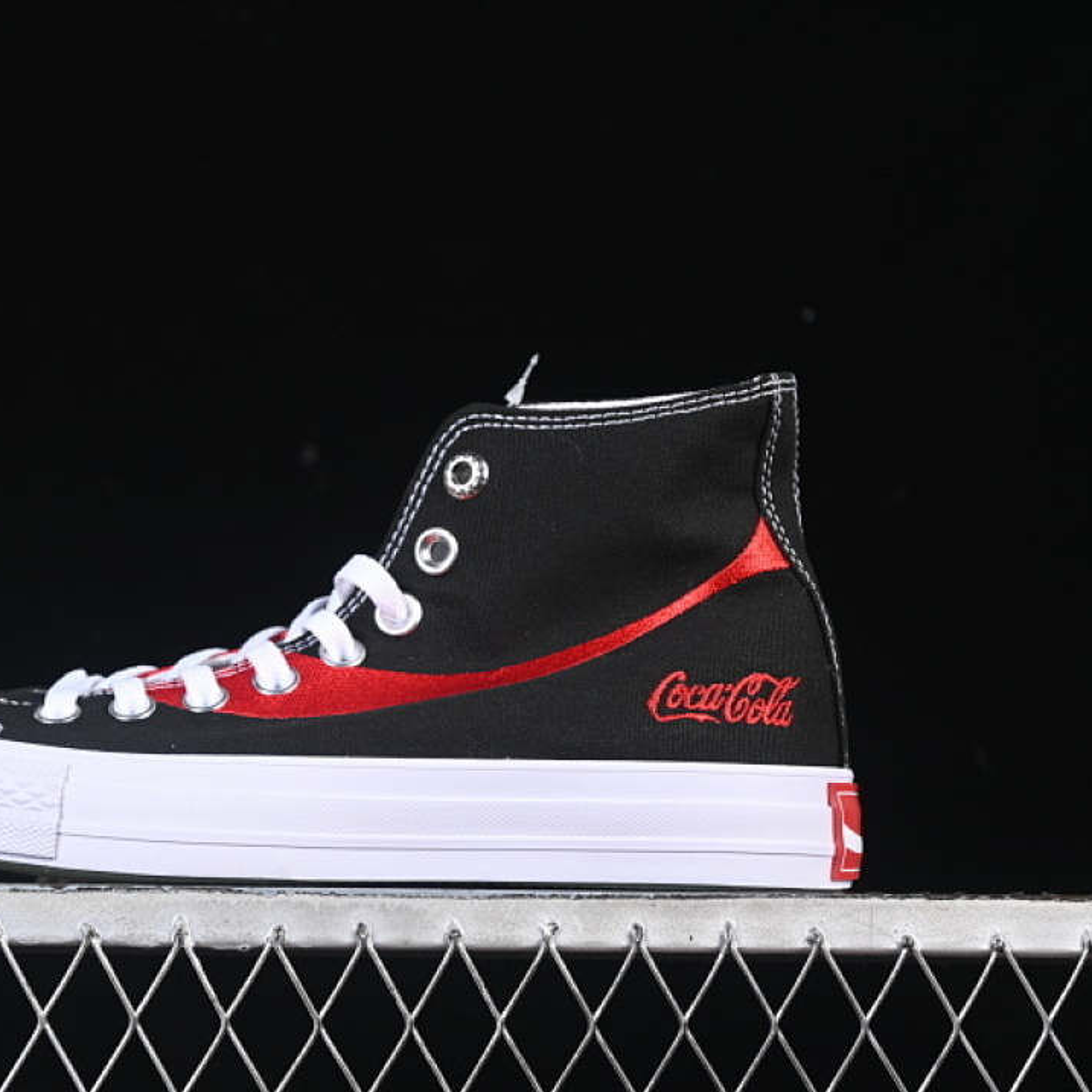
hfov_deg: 18.0
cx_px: 314
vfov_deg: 18.1
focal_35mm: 96
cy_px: 545
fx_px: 3426
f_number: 6.3
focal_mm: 50
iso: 160
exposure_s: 1/60
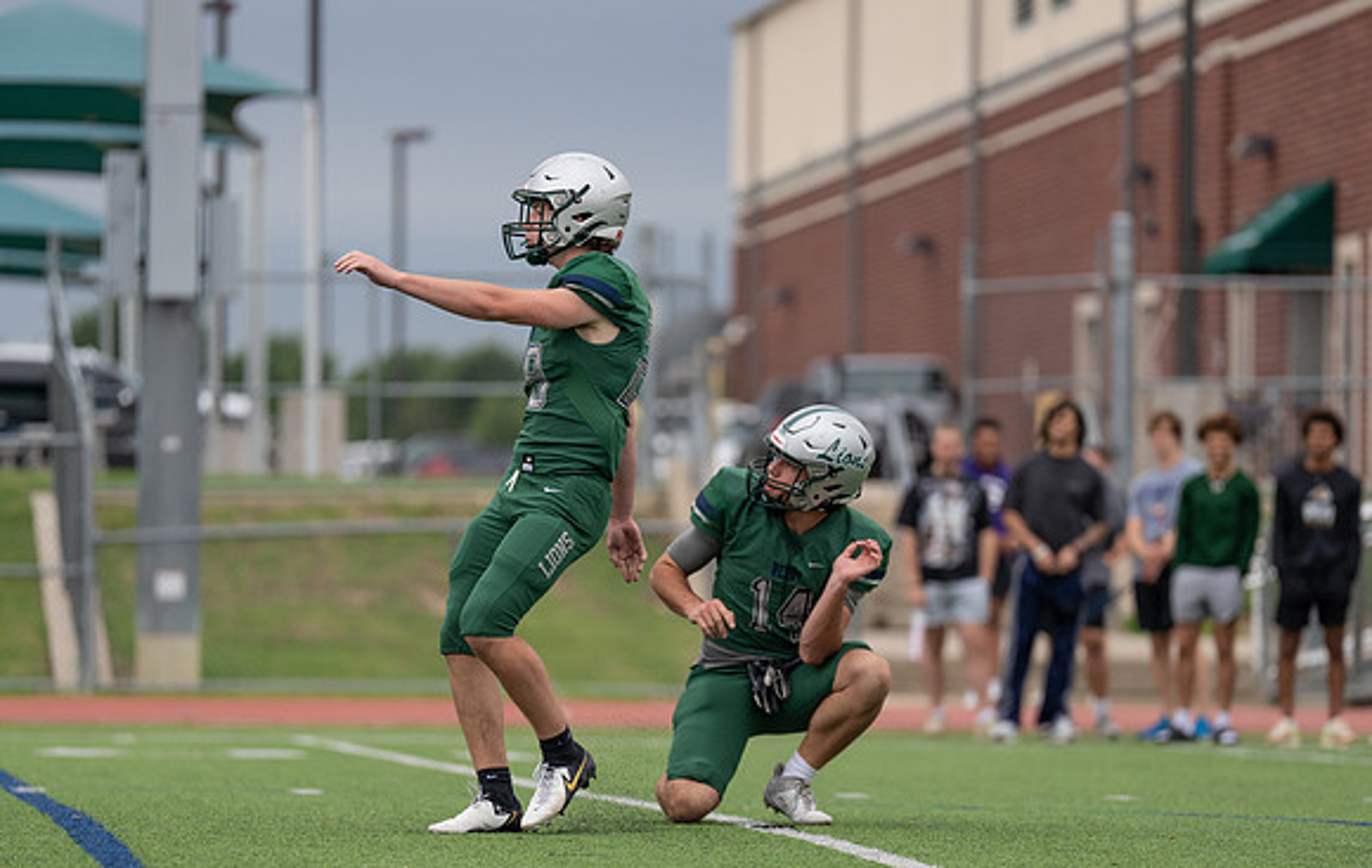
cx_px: 702
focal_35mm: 256
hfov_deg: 8.2
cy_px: 565
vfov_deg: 5.2
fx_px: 9609
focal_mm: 200
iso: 250
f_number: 2.8
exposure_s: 1/1250
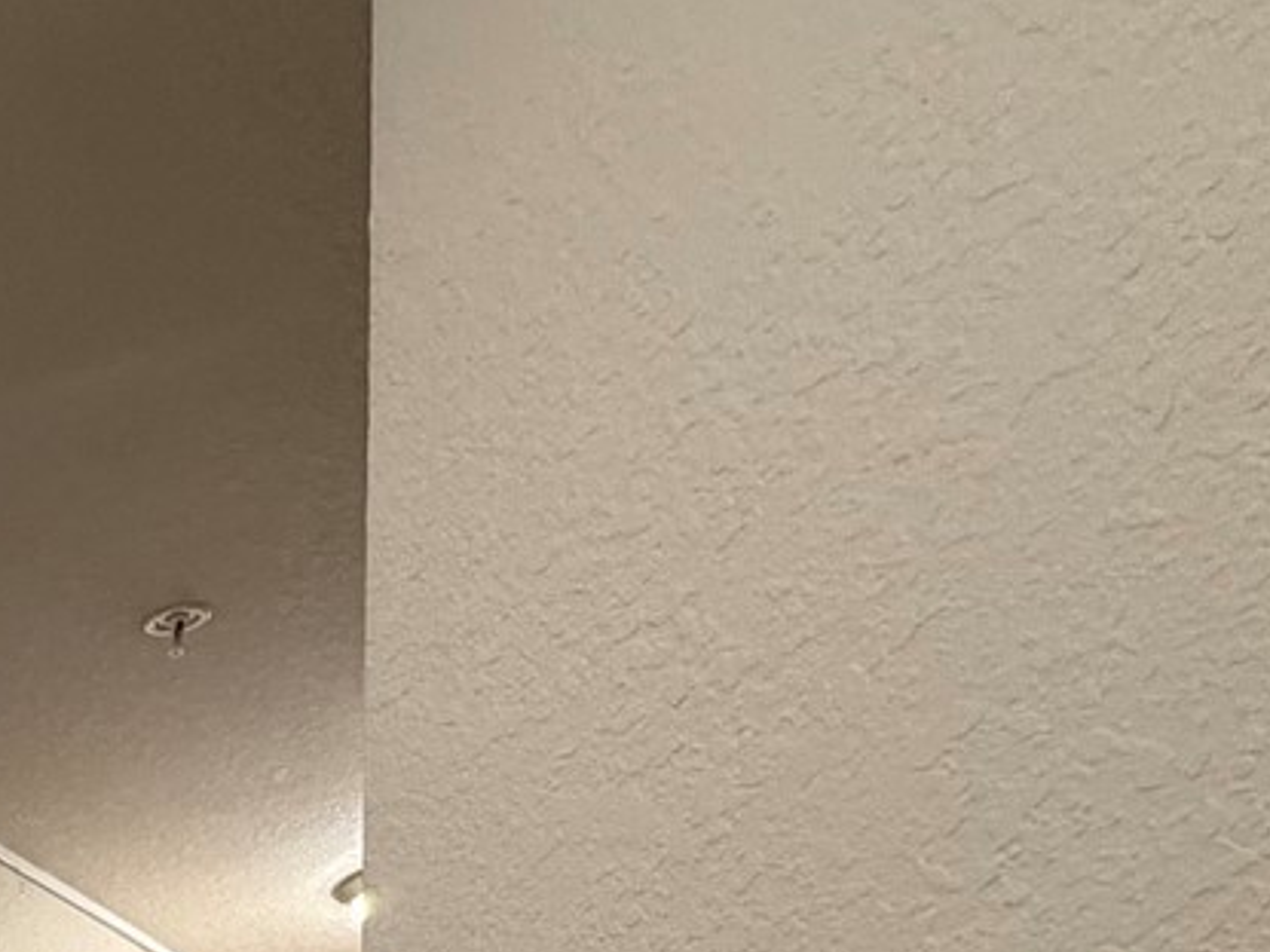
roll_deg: +0.6
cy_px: 1610
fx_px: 1981
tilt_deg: -2.6
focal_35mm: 54
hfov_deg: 23.5
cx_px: -872
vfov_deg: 20.7
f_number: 2.2
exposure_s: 1/60
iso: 200
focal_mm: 2.22
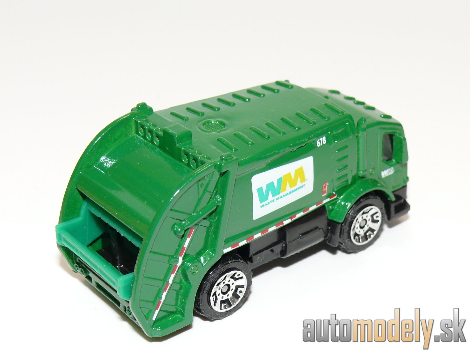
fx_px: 1100
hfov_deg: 24.1
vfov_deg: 18.2
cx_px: 235
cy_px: 176
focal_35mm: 81
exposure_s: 1/30
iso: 100
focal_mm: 11.8
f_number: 4
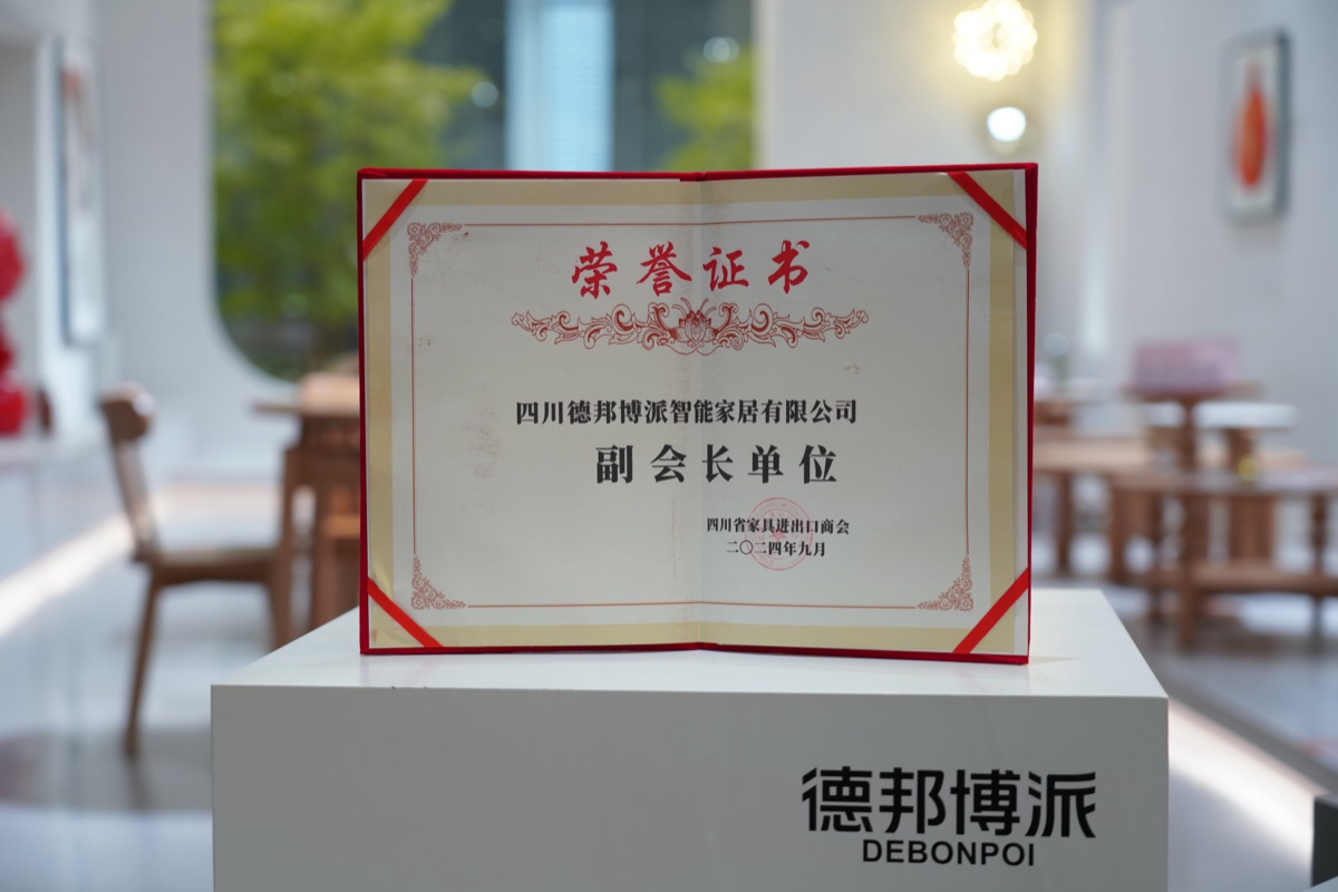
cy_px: 446
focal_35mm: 66
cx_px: 669
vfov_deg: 20.6
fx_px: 2453
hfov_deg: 30.5
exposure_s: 1/80
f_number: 4
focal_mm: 66
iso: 500
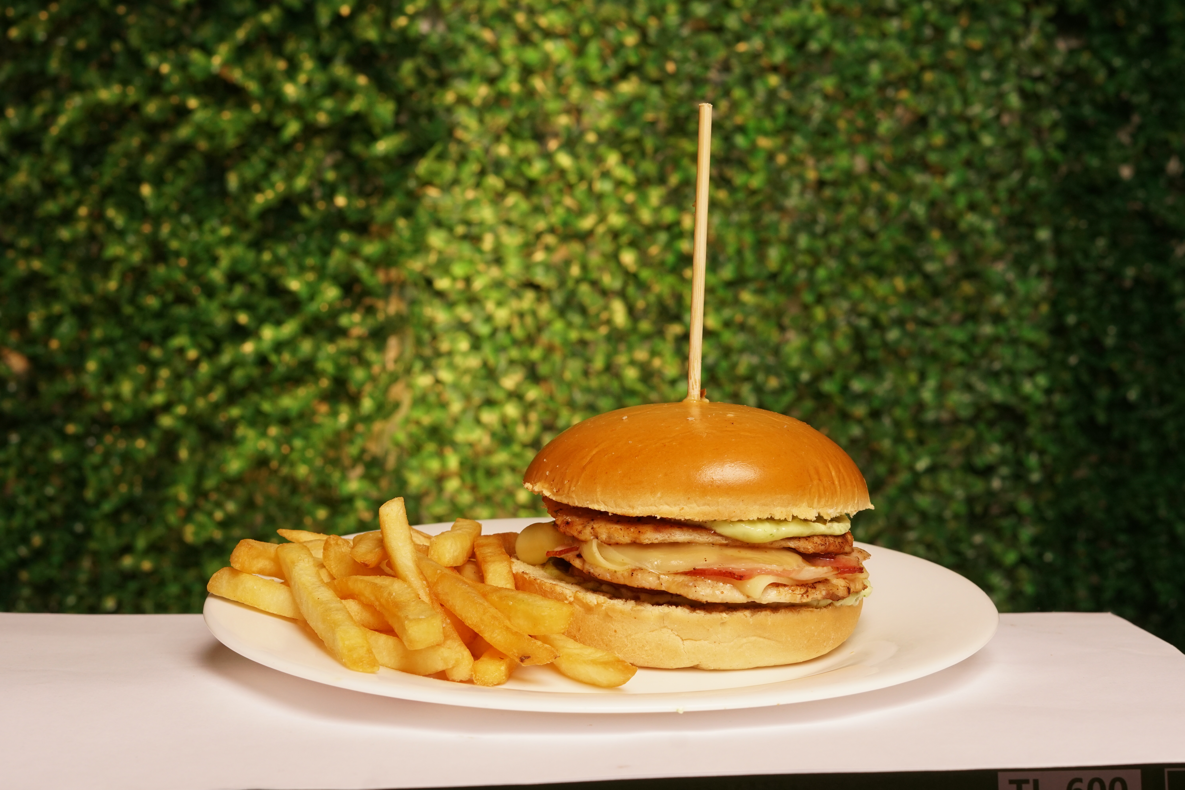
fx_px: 2469
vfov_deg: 18.2
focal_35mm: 75
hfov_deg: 27.0
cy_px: 395
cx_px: 592
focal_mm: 50
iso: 500
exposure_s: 1/100
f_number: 8
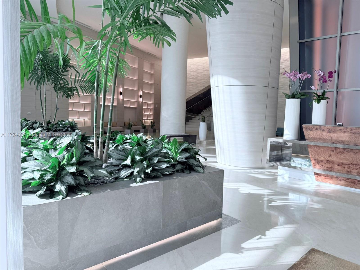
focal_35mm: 24
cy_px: 135
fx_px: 250
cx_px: 180
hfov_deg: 71.6
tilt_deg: -3.3
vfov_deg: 56.8
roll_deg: -1.8
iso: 80
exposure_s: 1/344
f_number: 1.78
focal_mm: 6.76
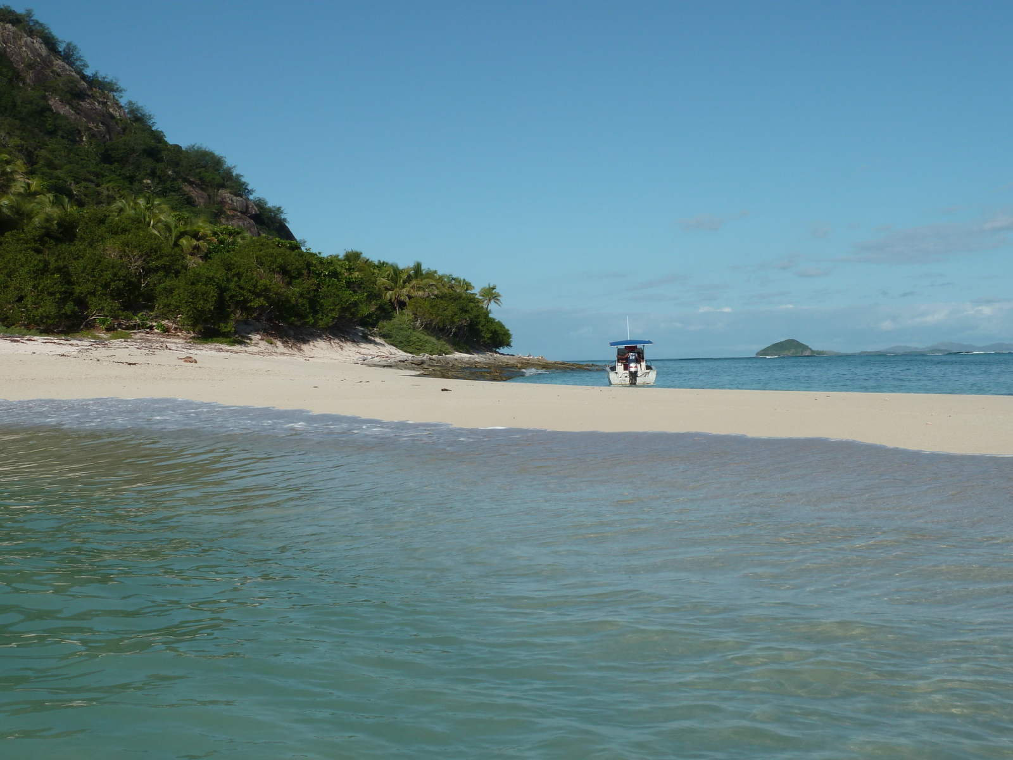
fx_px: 1171
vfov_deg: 36.0
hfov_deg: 46.8
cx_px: 506
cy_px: 380
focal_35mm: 40
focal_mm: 6.5
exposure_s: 1/500
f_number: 5.6
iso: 80
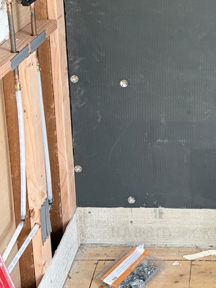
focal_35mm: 69
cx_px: 237
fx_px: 574
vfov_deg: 26.1
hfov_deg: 20.3
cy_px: -27
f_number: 1.6
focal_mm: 5.96
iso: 200
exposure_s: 1/60
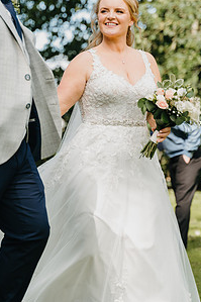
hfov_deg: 12.1
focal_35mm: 113
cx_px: 69
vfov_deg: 18.1
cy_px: 120
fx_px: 947
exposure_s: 1/640
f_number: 2.8
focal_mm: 75
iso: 320
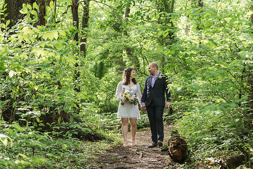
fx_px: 526
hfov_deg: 27.0
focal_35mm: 75
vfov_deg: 18.2
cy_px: 83
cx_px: 127
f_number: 2.8
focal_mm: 70
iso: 640
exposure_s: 1/400
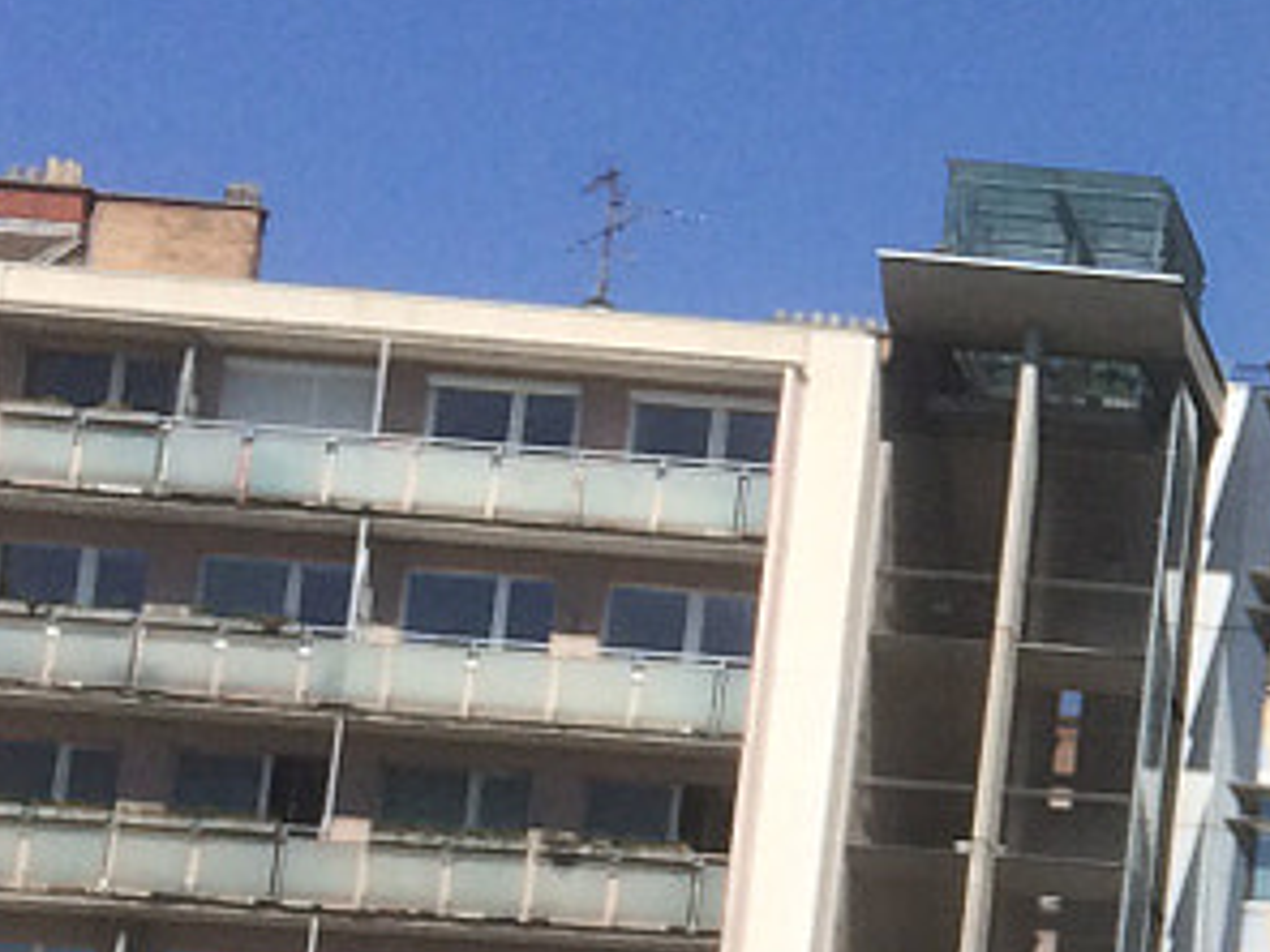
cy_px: 1098
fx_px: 5760
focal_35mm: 157
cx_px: 2656
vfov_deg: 9.3
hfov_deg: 11.2
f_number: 2.2
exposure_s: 1/2933
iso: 32
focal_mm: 4.15
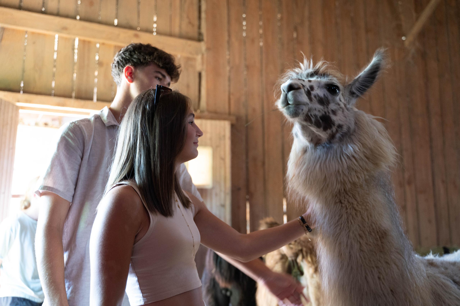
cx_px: 230
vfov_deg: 39.4
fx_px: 428
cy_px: 153
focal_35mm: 34
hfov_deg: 56.5
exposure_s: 1/80
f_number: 2.8
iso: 3200
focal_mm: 33.5
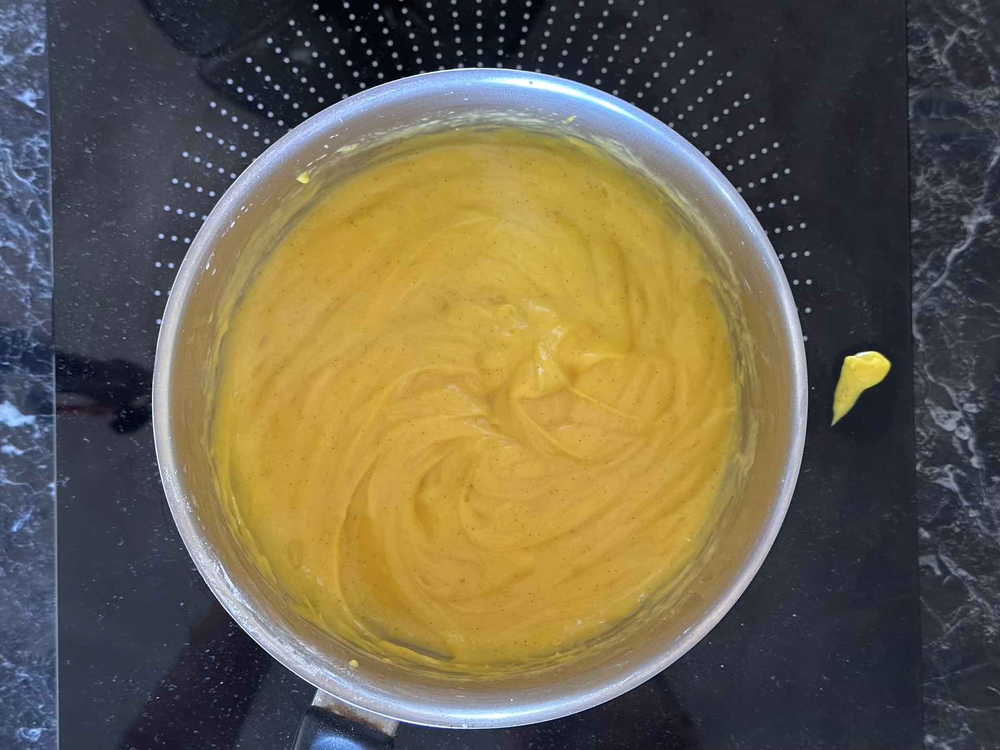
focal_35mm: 48
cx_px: 500
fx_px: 1387
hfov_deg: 39.7
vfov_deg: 30.3
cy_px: 375
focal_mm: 6.86
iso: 320
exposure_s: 1/40
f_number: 1.78
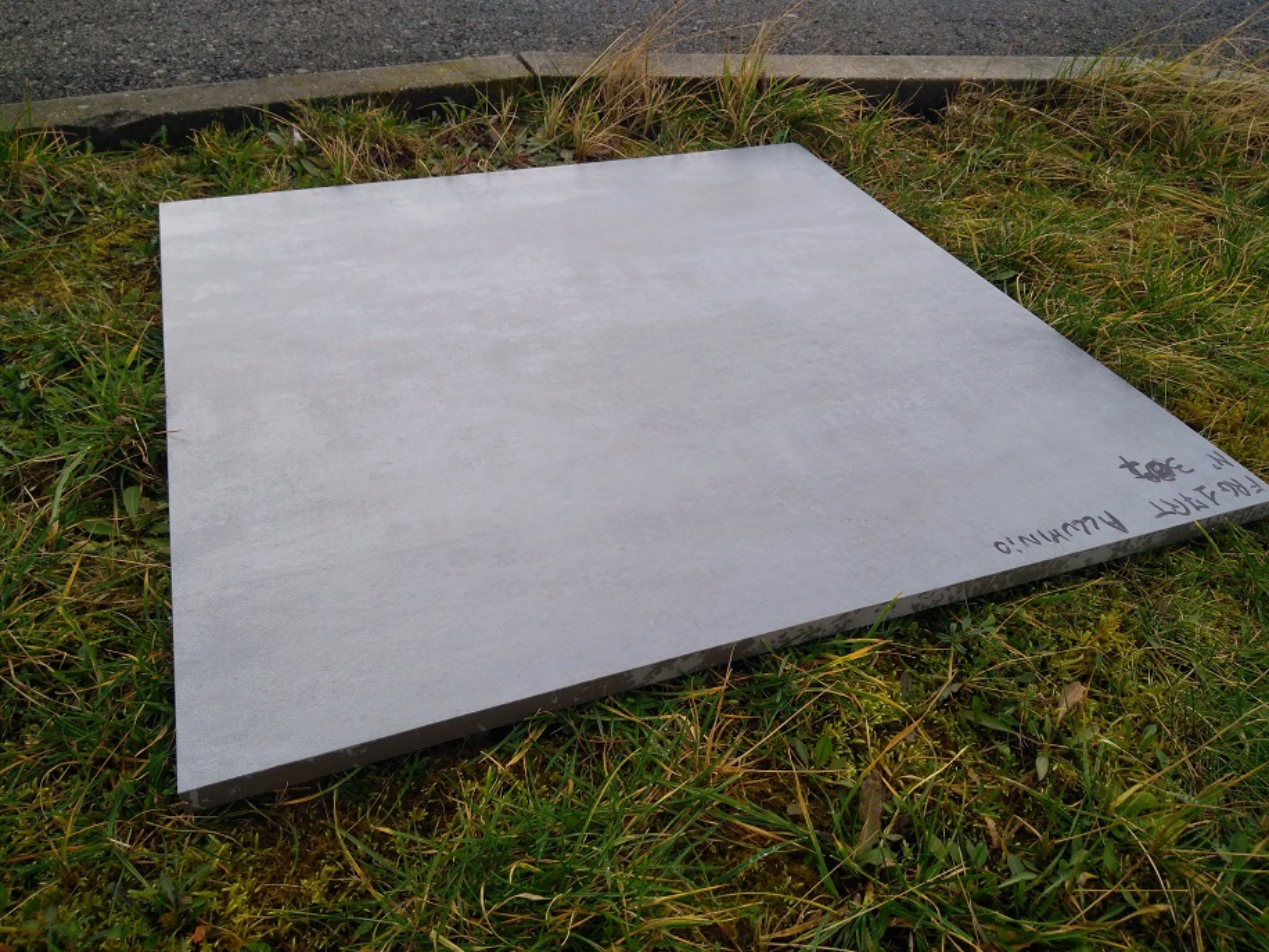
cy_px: 476
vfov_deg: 63.4
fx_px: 770
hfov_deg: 79.0
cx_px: 634
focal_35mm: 21
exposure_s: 1/326
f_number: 2
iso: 100
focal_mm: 3.59
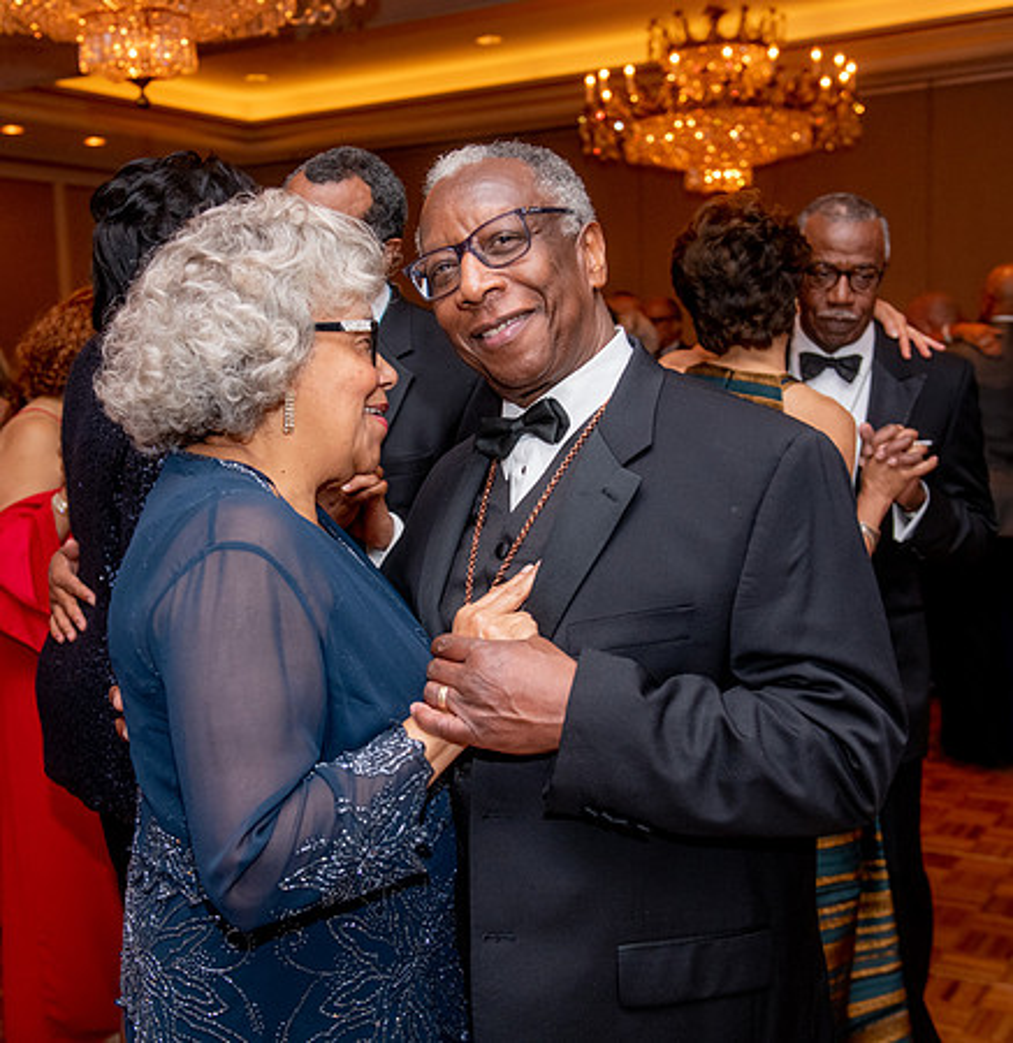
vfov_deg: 37.9
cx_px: 449
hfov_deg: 36.8
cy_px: 522
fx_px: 1521
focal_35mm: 45
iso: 1000
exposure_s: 1/50
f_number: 4
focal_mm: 35
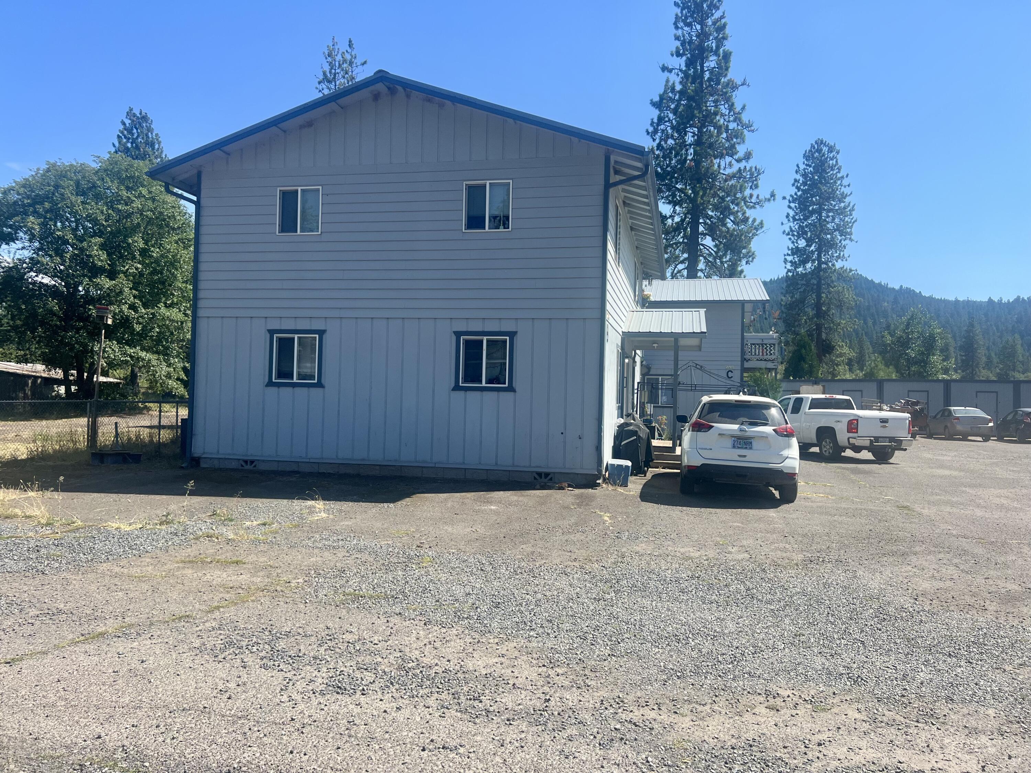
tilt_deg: +3.3
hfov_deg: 67.3
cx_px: 516
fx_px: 774
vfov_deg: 53.1
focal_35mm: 26
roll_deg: +0.4
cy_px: 386
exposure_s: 1/2915
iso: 50
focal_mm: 5.7
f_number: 1.5
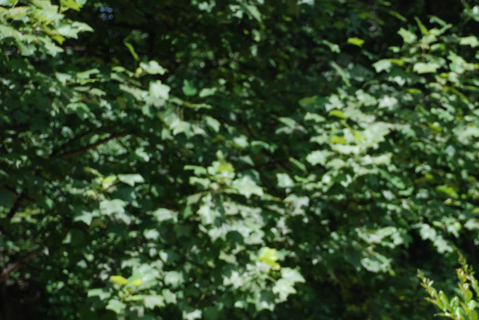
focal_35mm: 187
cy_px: 298
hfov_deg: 10.9
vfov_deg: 7.3
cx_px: 449
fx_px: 2490
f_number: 5.3
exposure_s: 1/320
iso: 200
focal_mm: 66
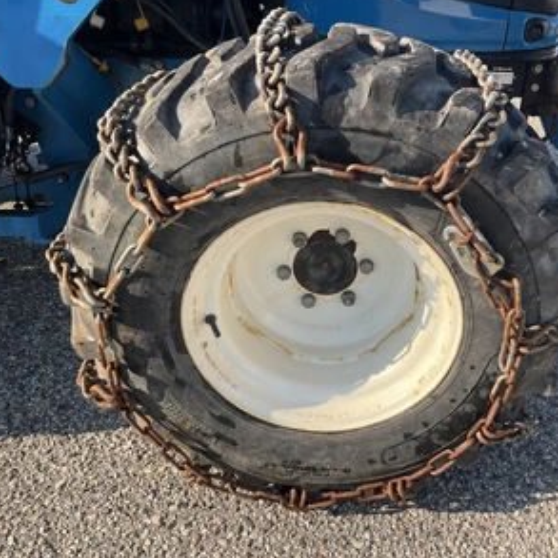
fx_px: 638
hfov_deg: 47.0
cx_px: 328
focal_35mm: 35
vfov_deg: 47.2
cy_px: 274
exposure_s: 1/509
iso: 25
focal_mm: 3
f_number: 1.8
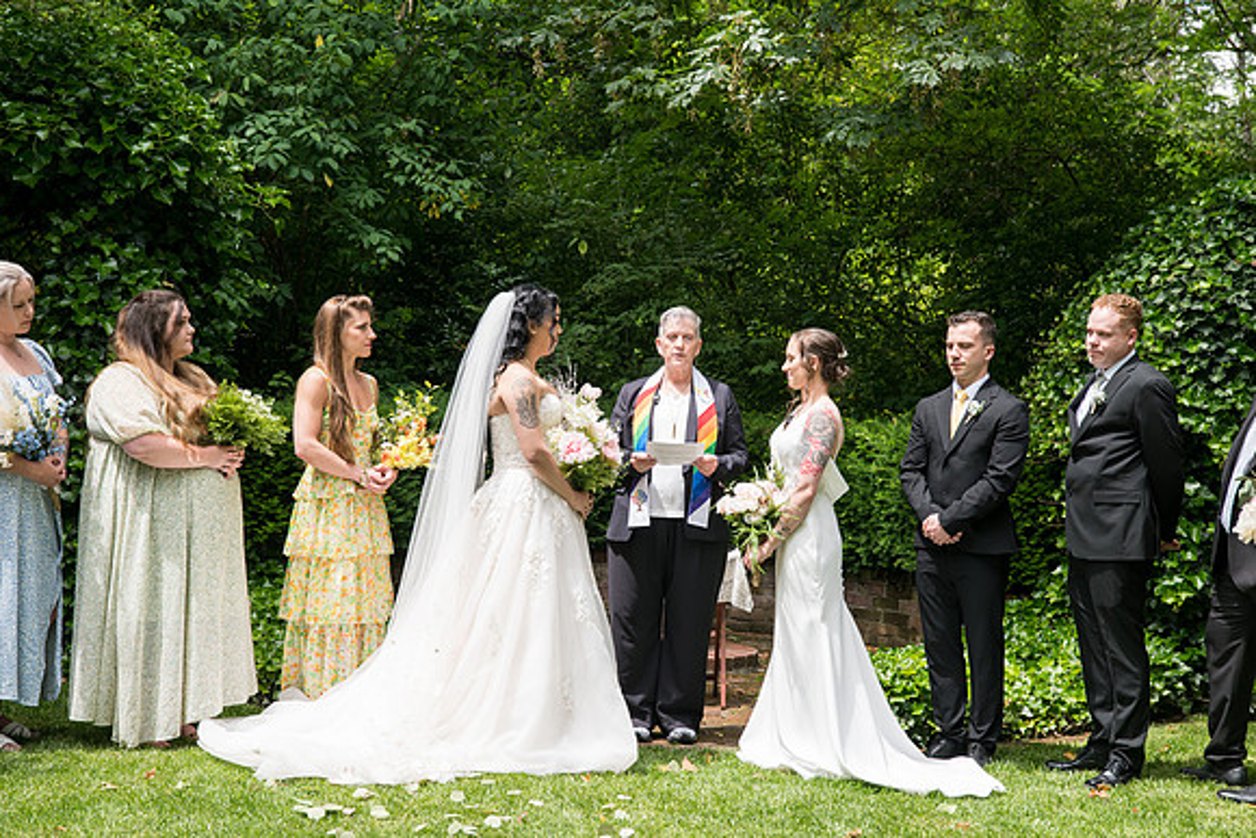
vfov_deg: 22.6
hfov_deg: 33.4
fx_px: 2094
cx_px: 628
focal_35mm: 60
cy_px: 419
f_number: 5.6
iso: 320
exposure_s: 1/400
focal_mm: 60
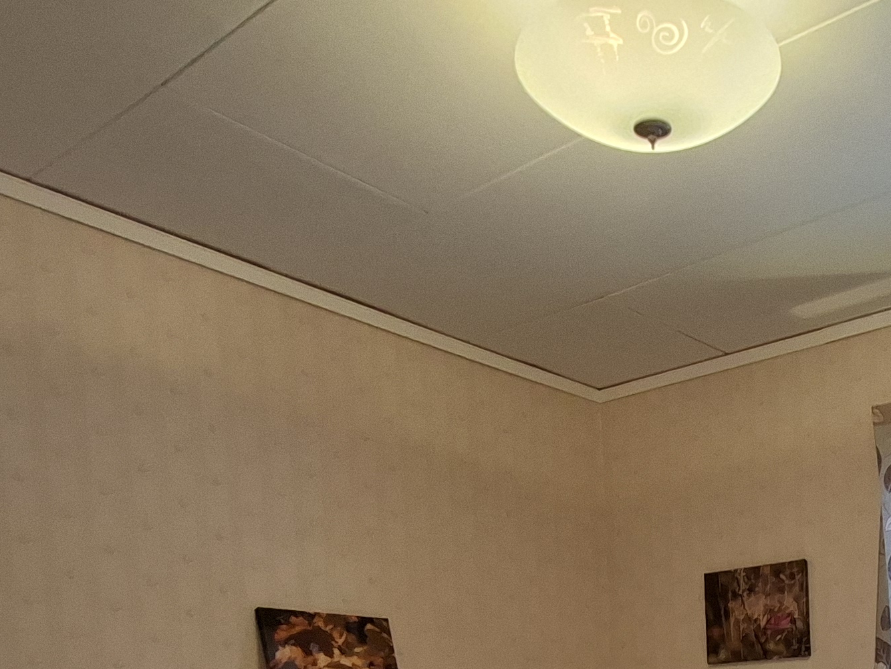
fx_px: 1004
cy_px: 822
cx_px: 745
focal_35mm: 39
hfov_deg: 44.8
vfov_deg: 30.6
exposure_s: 1/33
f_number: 2.2
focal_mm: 1.74
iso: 160
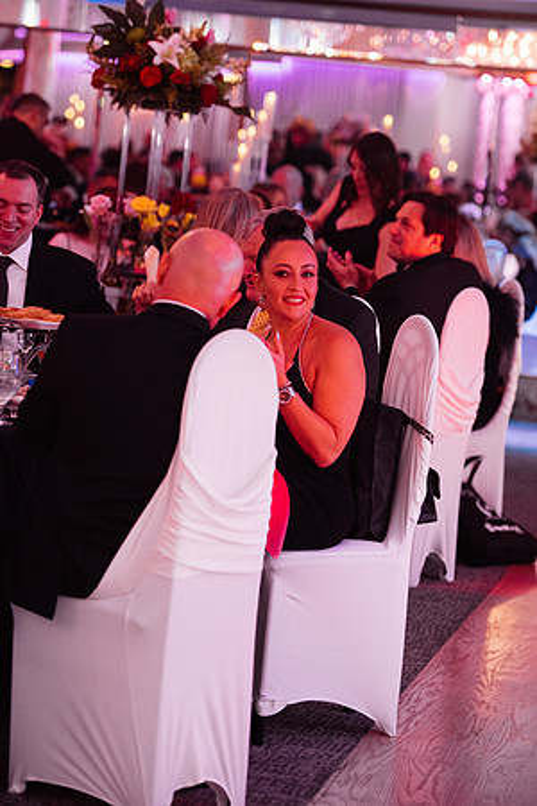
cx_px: 268
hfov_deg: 13.4
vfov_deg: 20.0
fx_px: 2282
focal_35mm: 102
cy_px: 403
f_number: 3.5
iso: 1250
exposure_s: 1/200
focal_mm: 102
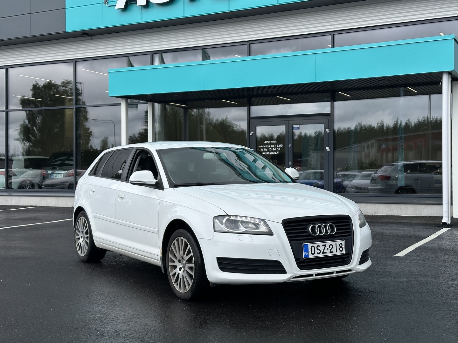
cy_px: 172
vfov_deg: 30.3
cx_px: 229
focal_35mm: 48
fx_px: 635
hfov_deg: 39.7
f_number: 1.78
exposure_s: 1/2597
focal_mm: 6.86
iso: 64
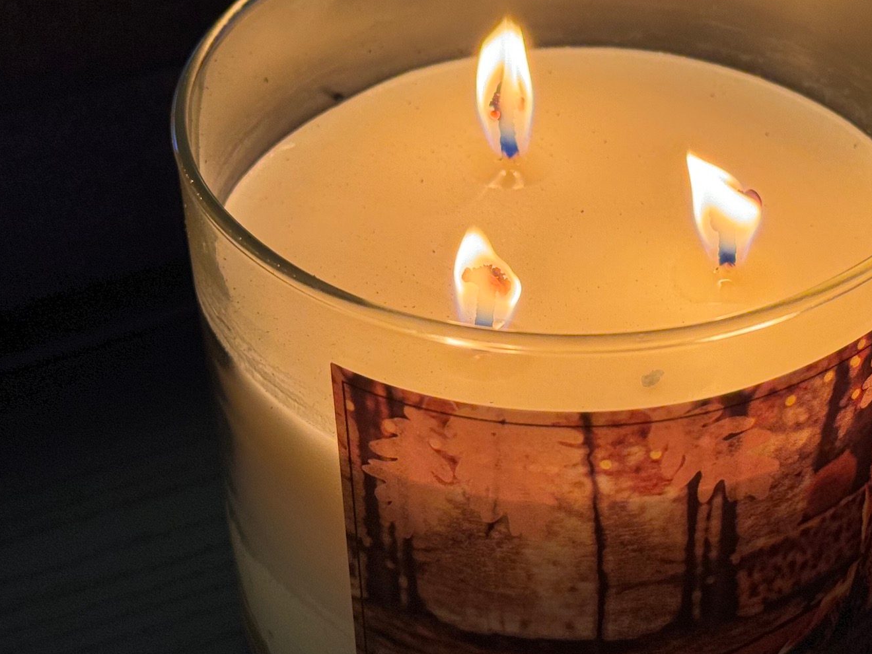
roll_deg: -1.4
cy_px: 198
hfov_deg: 24.3
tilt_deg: -36.0
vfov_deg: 18.4
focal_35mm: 80
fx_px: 2015
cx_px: 593
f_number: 1.78
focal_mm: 6.86
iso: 160
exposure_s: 1/59
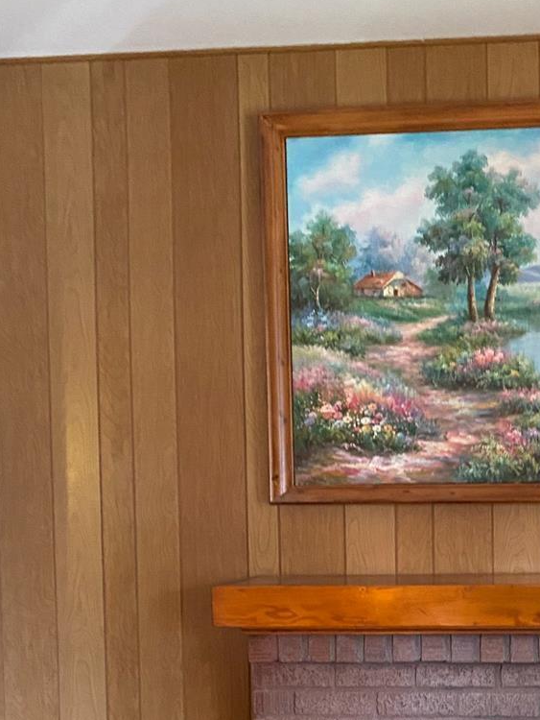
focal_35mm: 52
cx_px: 536
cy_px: 560
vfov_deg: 35.8
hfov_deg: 26.6
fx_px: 1081
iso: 800
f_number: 1.8
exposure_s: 1/30
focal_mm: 4.25
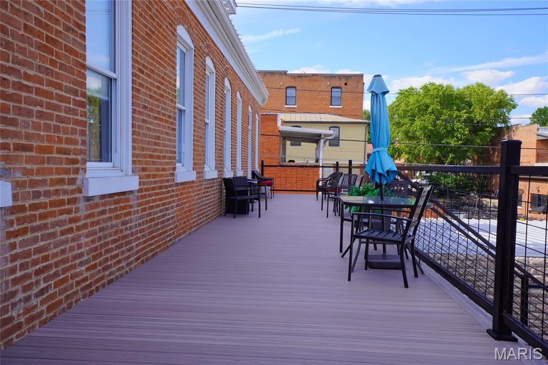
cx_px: 274
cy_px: 182
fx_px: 456
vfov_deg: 43.6
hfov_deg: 61.9
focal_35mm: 30
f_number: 8
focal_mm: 20
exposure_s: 1/125
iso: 100
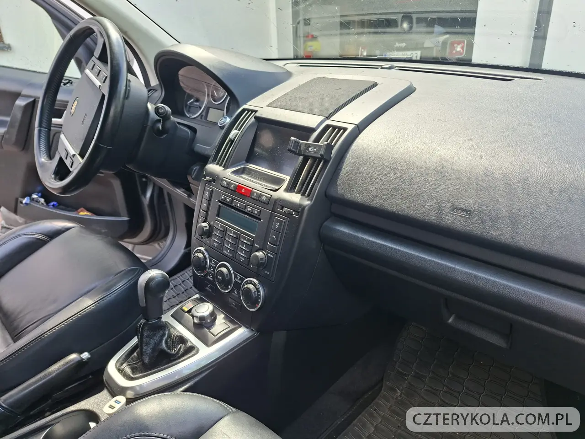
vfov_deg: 58.9
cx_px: 292
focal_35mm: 23
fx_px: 389
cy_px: 220
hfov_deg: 73.9
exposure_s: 1/225
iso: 50
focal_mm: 5.54
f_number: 1.8
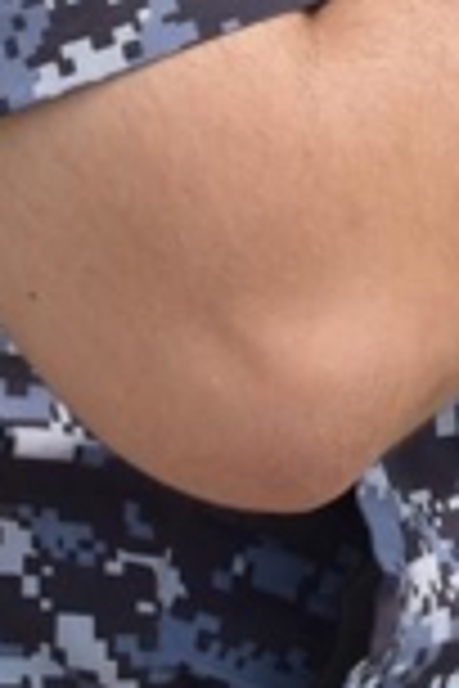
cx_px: 680
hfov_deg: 6.8
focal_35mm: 198
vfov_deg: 10.1
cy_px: -292
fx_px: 3795
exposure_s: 1/400
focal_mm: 27
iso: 200
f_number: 10
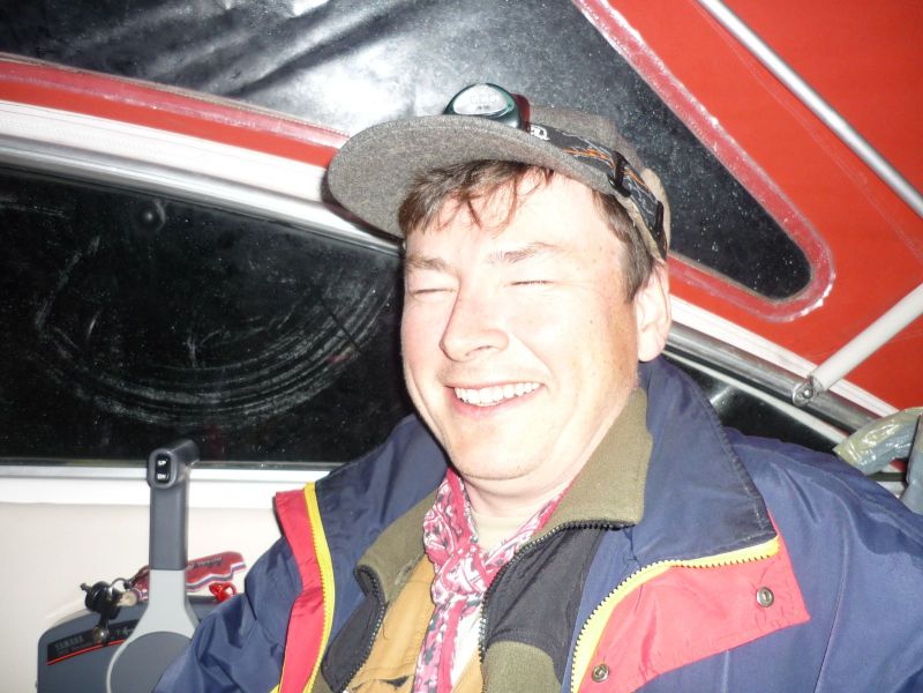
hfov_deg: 55.4
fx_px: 880
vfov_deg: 42.9
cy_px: 346
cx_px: 462
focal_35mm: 33
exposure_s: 1/30
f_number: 2.8
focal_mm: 5.5
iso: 100
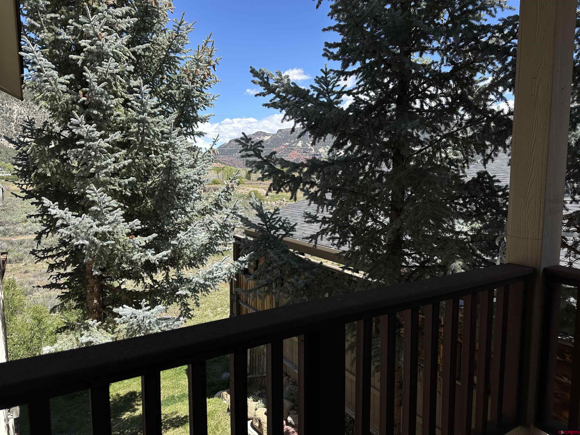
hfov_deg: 71.6
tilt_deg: -4.6
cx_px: 290
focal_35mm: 24
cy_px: 218
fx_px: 402
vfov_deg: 56.8
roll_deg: +0.4
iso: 80
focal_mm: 6.86
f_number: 1.78
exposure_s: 1/3155
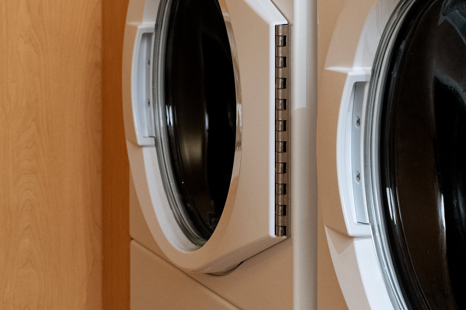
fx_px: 1760
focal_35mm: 136
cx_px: 96
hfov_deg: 15.0
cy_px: -26
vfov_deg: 10.0
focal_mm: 35
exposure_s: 1/50
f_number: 4
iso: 1000
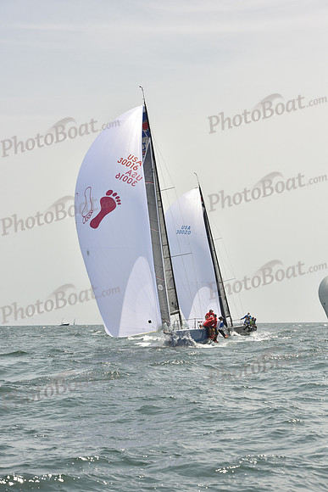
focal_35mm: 86
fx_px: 1175
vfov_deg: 23.6
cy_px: 246
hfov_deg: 15.9
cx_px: 164
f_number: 9
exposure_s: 1/1600
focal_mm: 86
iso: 400
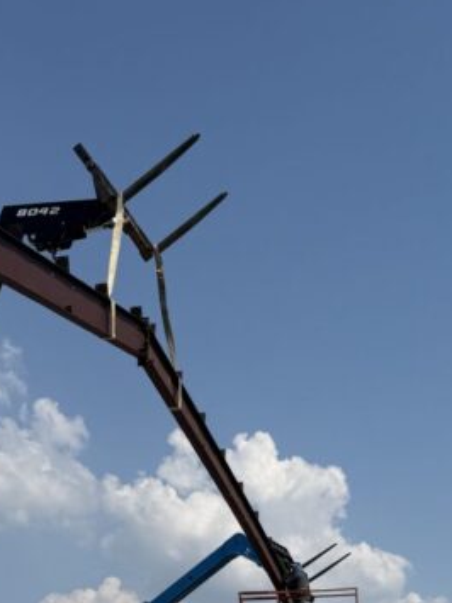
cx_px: 228
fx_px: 1272
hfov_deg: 20.2
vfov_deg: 24.7
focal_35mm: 73
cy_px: 679
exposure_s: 1/9091
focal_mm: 6.76
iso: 80
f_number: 1.78
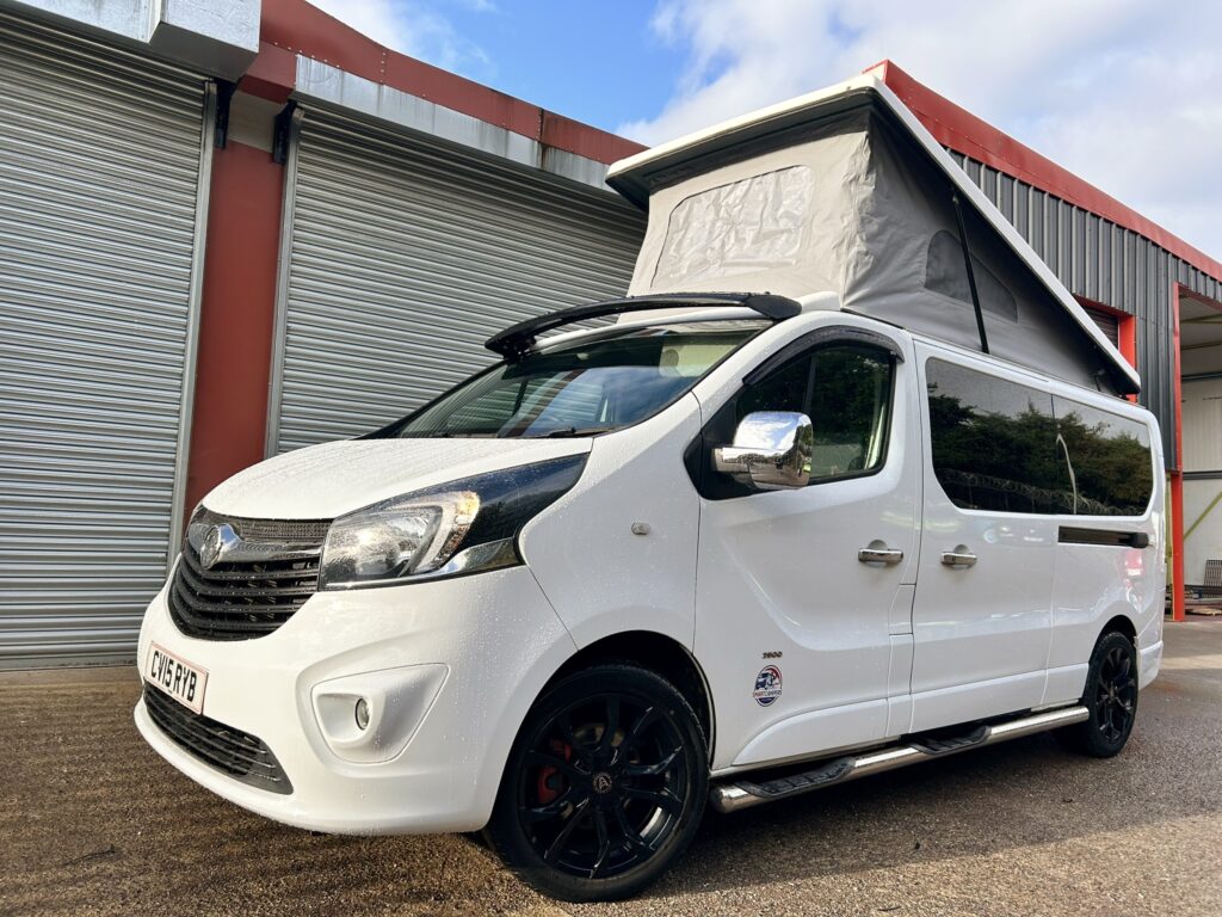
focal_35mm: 26
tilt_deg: +5.4
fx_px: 918
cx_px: 611
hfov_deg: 67.3
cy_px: 458
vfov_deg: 53.1
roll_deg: -1.3
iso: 50
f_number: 1.5
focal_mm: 5.7
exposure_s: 1/1326
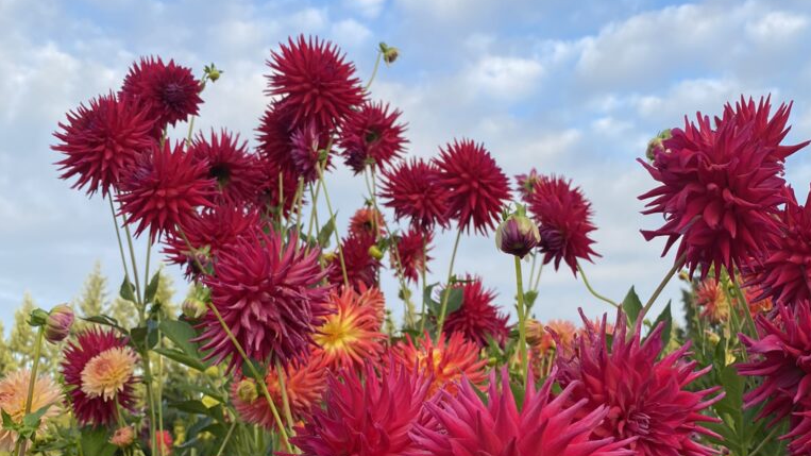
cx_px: 406
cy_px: 316
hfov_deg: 52.8
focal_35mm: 38
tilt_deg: +14.3
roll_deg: +2.9
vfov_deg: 30.9
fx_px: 817
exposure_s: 1/493
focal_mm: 4.25
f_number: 1.8
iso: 32
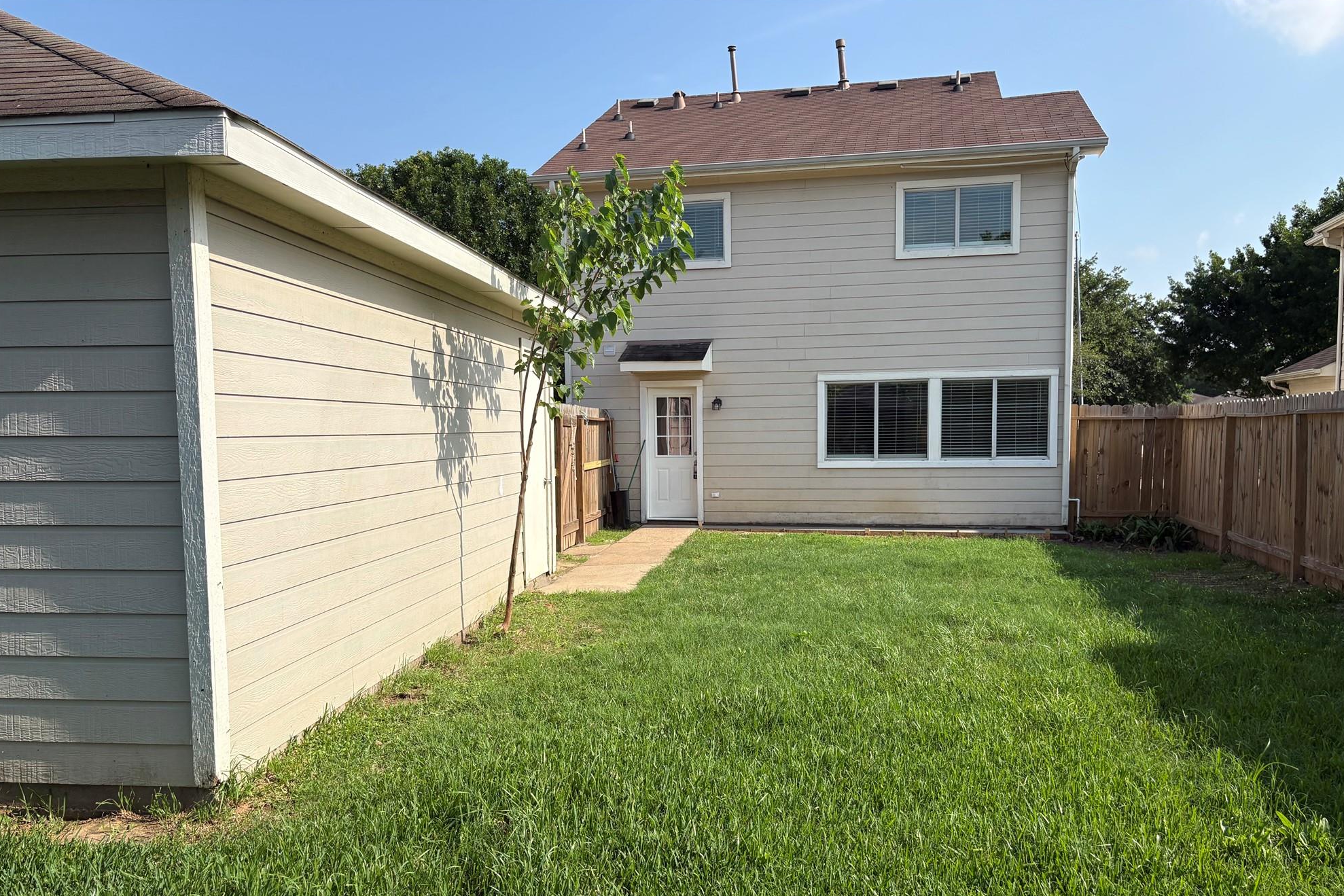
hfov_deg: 65.5
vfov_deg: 46.3
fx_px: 1045
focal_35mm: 28
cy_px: 517
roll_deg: +1.8
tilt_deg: -4.9
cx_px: 689
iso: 50
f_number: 1.6
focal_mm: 5.96
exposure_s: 1/4065
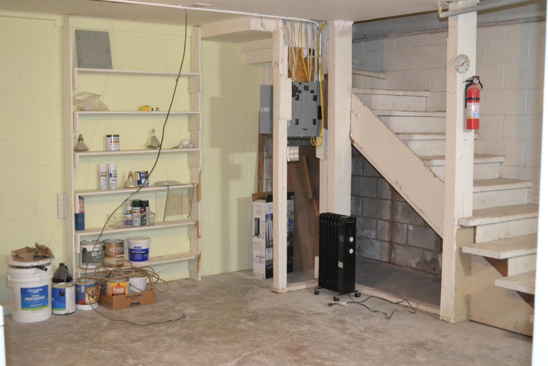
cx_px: 274
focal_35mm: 48
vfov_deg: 28.1
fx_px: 731
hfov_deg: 41.1
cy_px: 183
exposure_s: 1/60
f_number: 4.8
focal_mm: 32
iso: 2200
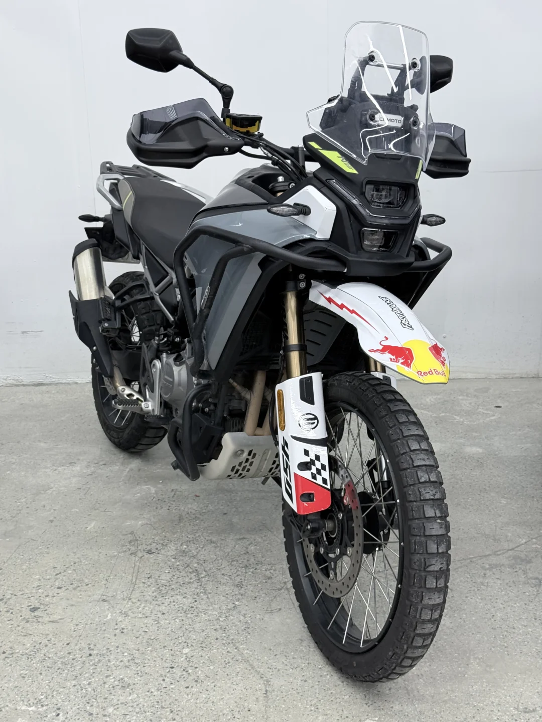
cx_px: 271
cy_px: 361
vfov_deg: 39.7
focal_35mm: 48
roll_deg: +0.1
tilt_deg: -16.4
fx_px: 1002
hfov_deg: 30.3
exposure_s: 1/66
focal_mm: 6.76
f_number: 1.78
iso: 100
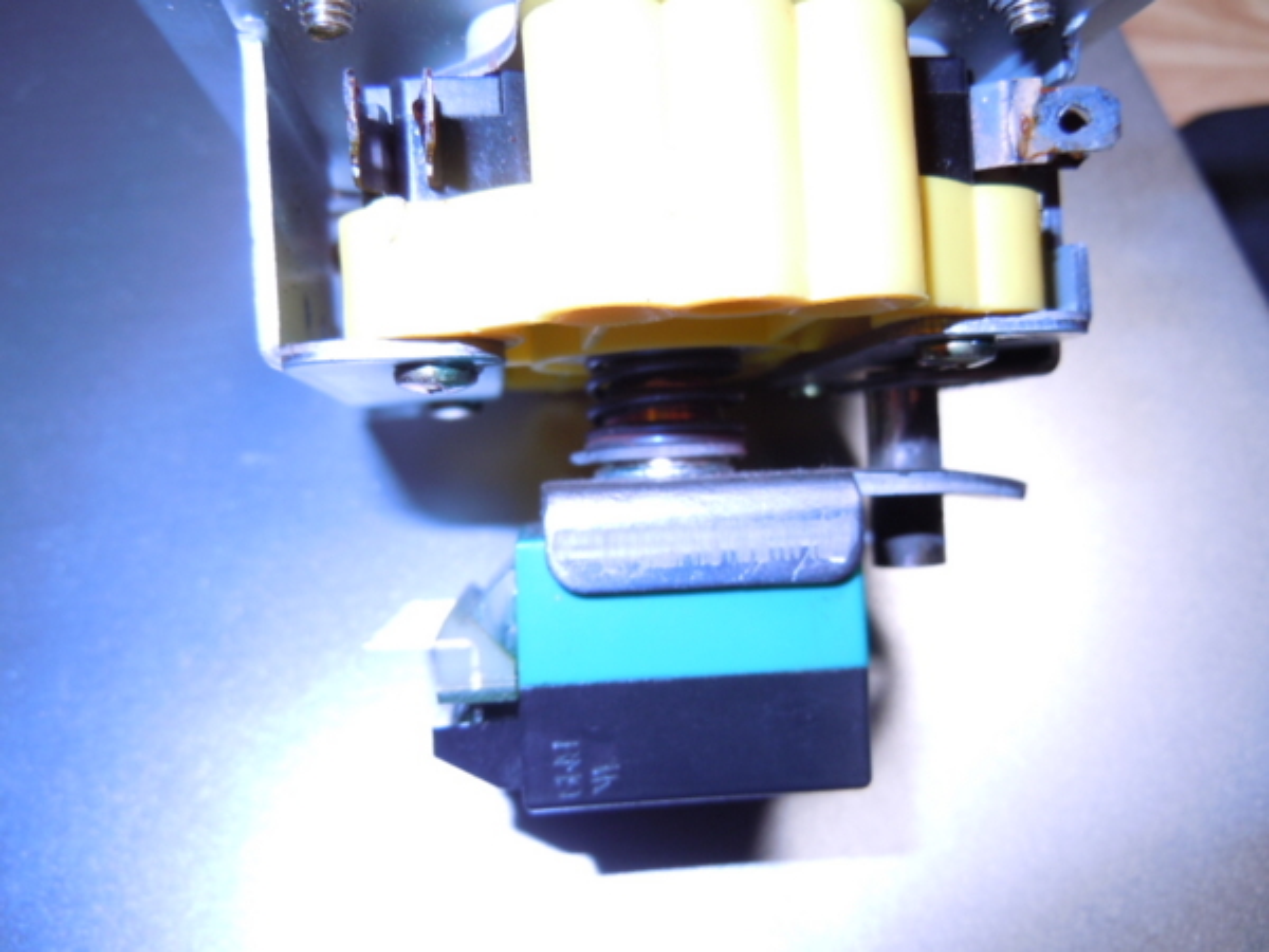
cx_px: 634
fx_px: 1100
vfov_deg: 46.8
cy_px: 476
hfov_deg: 60.0
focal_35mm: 30
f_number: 3.5
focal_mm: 5.4
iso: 100
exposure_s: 1/30
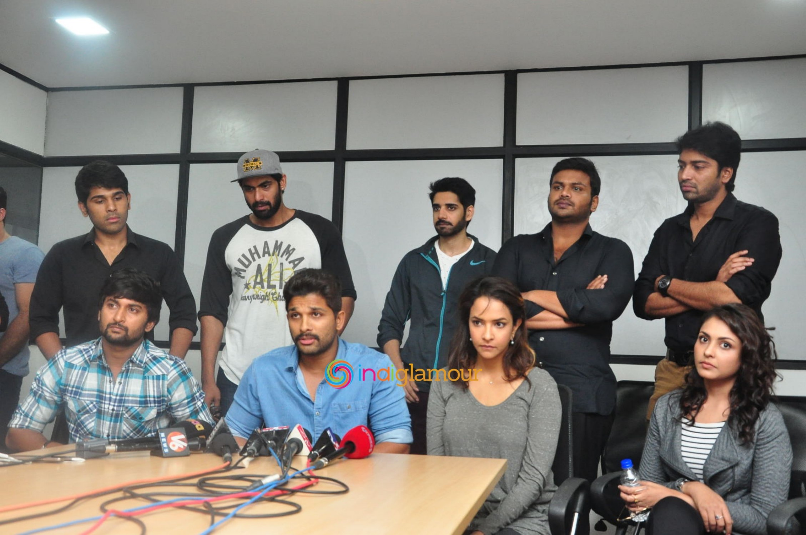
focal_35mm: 39
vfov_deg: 34.1
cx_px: 403
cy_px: 268
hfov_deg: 49.6
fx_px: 872
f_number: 6.3
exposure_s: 1/125
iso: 1600
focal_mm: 26
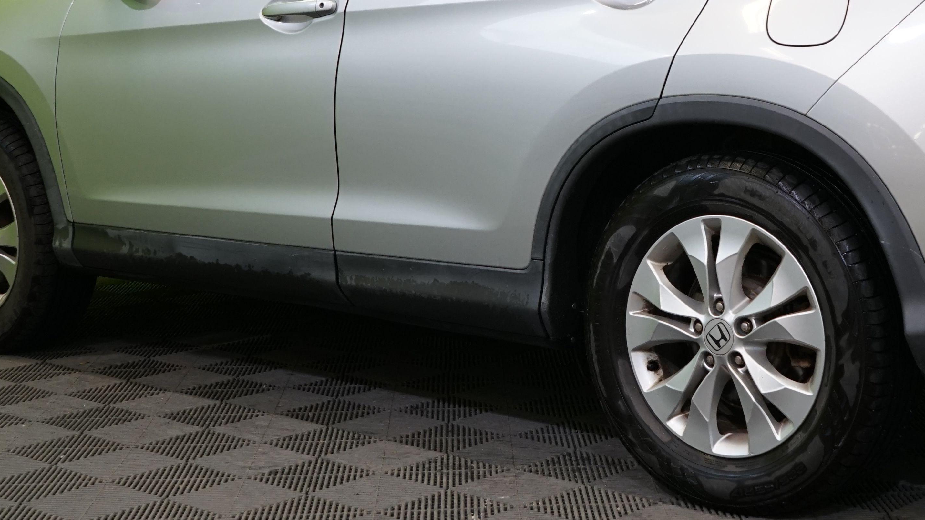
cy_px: 104
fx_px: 1668
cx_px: 629
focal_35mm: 68
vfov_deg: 17.6
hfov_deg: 30.7
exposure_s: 1/40
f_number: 6.3
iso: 640
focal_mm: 31
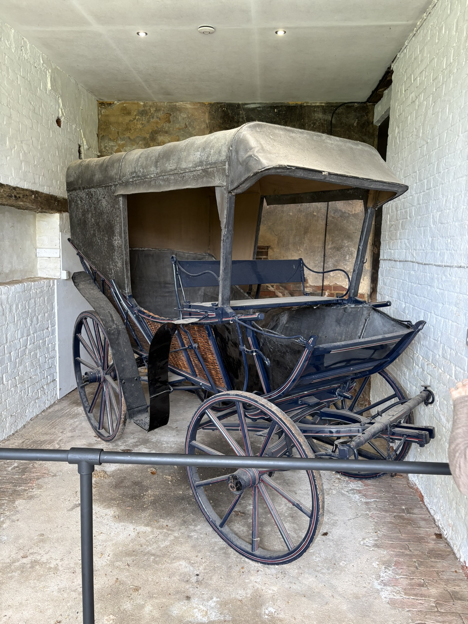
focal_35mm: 26
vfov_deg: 67.3
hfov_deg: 53.1
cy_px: 312
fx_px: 469
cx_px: 234
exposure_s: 1/82
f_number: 1.6
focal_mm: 5.96
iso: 125
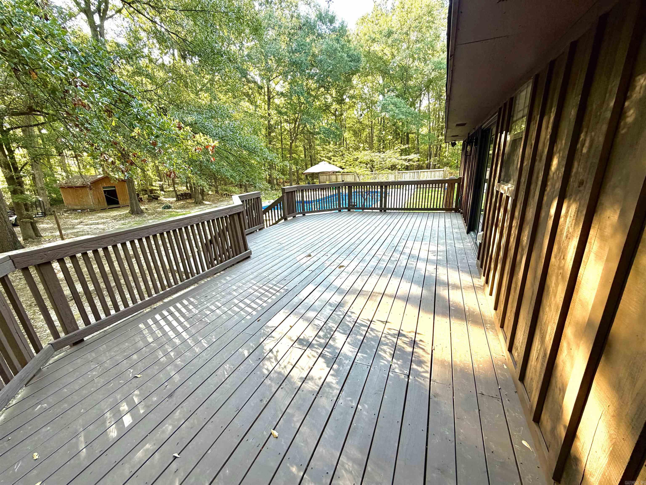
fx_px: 261
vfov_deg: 85.7
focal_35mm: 14
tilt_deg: -15.4
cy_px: 242
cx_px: 323
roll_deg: +3.5
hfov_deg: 102.1
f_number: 2.2
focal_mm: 2.22
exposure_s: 1/121
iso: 125
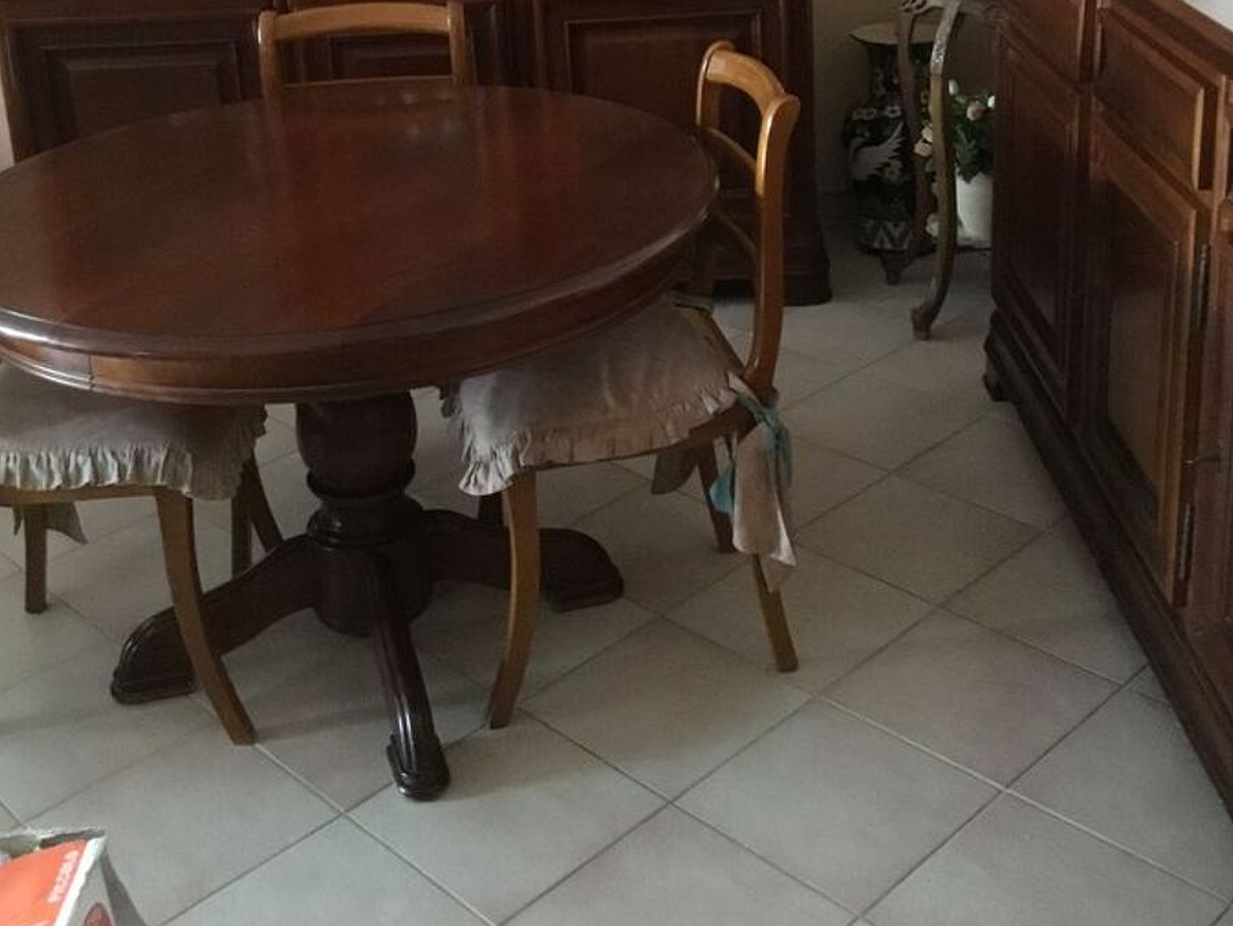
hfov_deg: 41.2
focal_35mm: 46
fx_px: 1639
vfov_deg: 30.5
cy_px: 144
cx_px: 564
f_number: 2.4
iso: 800
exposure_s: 1/17
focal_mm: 3.3
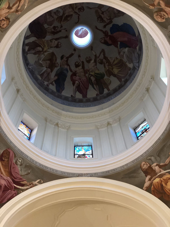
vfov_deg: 36.8
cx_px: 85
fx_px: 340
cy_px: 114
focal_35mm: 52
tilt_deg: +67.5
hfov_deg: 28.0
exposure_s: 1/8
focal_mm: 6
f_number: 2.4
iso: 160
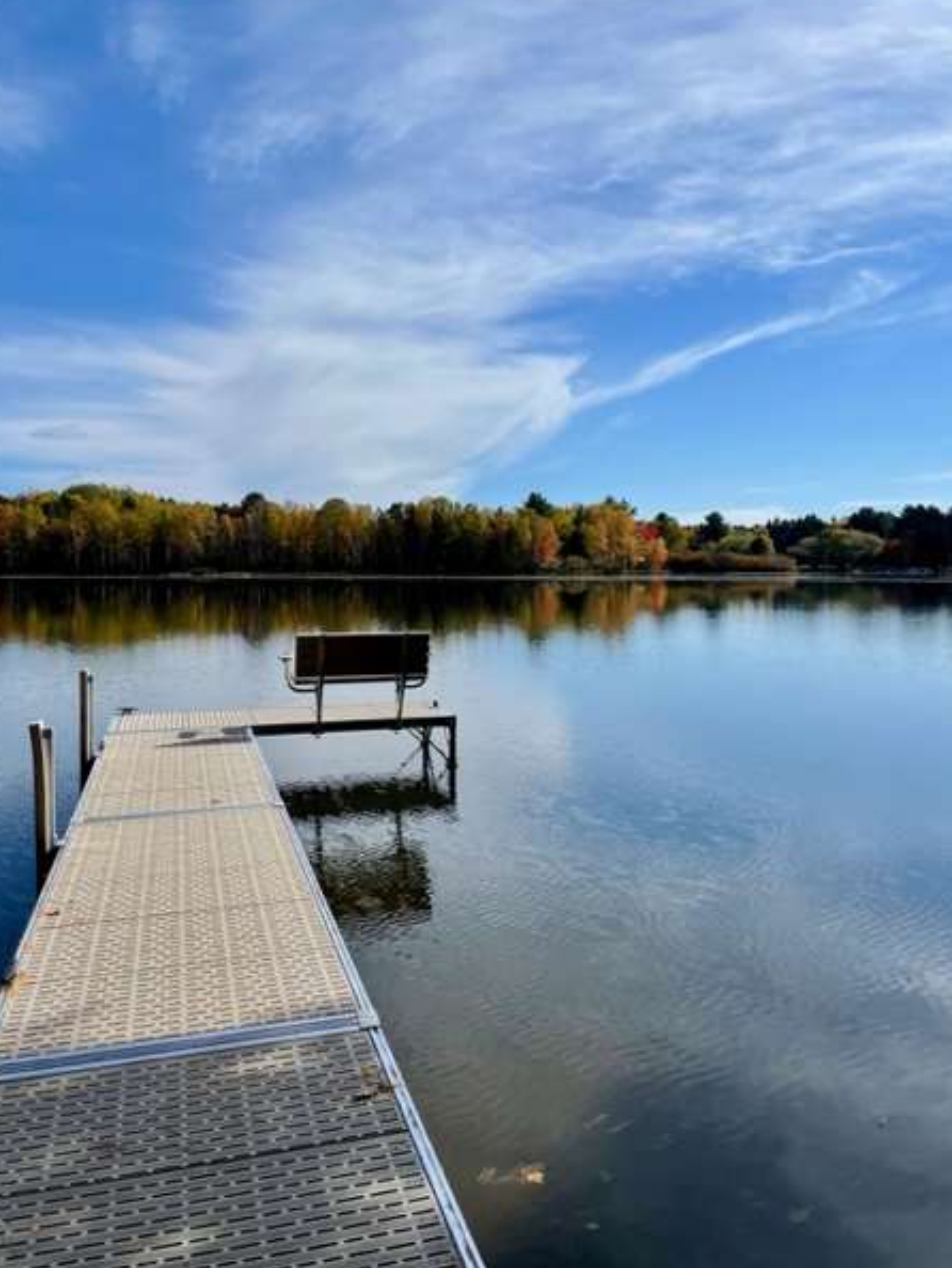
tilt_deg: -1.7
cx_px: 497
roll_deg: +0.0
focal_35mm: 28
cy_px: 621
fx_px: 1026
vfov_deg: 63.4
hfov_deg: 49.8
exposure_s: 1/8403
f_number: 1.6
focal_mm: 4.2
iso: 32
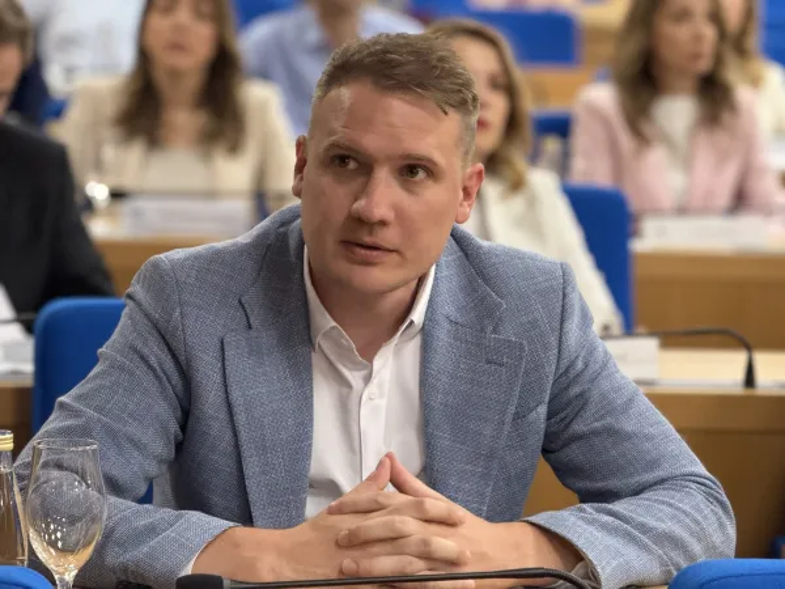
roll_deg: -2.6
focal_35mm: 120
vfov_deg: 12.3
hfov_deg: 16.4
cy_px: 294
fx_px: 2721
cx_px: 392
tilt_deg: -6.0
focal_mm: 15.66
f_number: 2.8
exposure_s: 1/100
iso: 640
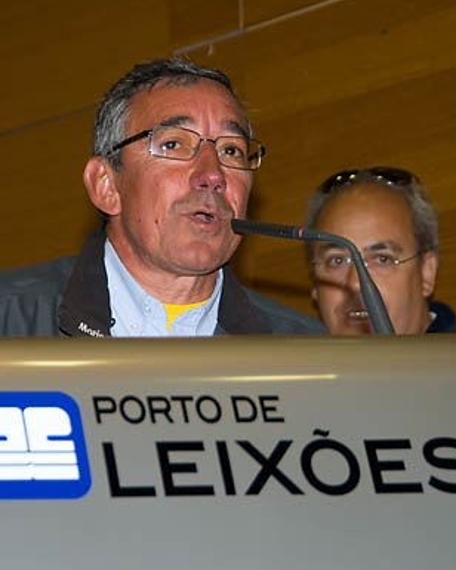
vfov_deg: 9.6
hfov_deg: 7.7
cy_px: 284
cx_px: 216
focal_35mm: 202
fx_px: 3403
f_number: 5.3
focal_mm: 95
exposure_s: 1/15
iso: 100
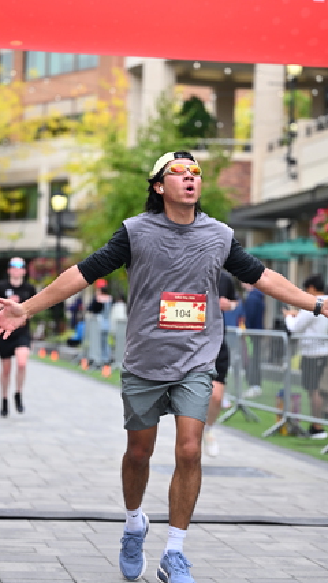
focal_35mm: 116
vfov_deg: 18.5
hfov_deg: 10.4
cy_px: 255
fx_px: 1795
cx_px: 197
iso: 640
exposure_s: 1/2000
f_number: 2.8
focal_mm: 86
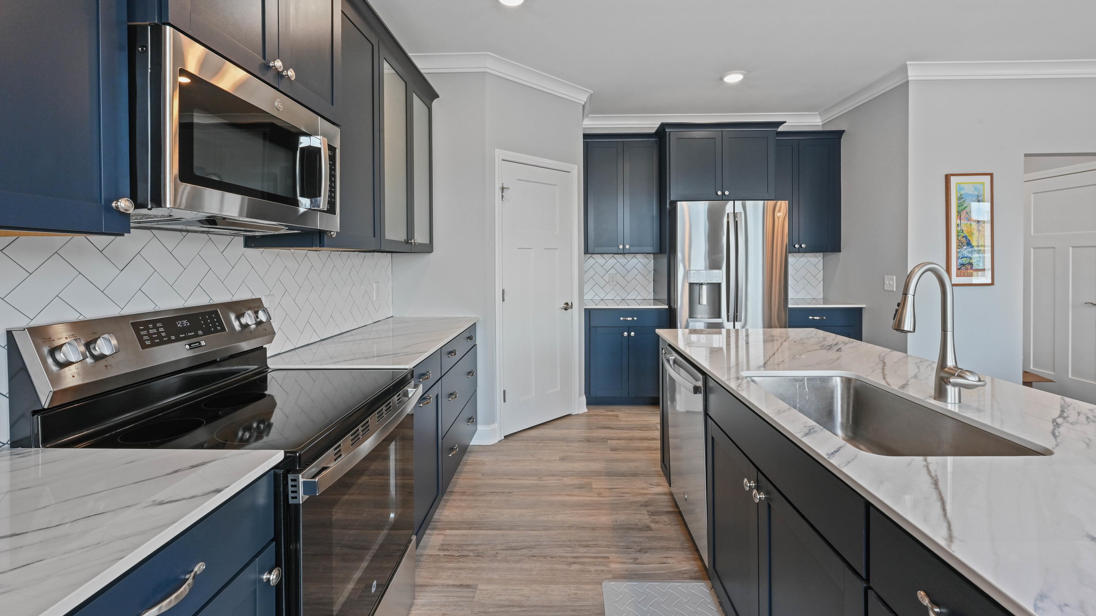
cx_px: 549
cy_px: 268
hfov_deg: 103.0
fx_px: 436
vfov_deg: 70.2
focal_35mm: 15
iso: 1000
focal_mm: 14
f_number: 14
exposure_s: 1/10
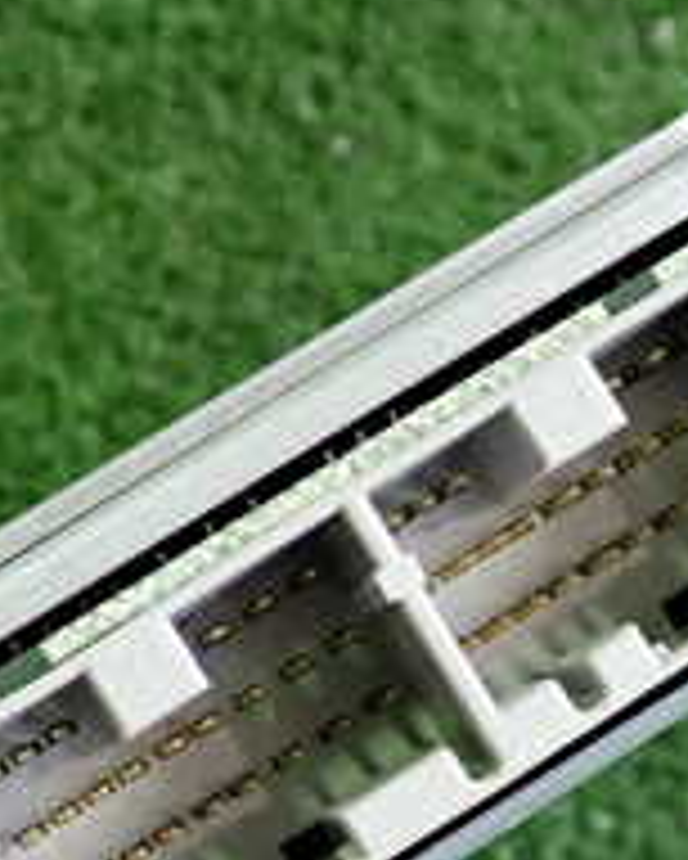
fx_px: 2340
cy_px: 617
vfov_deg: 20.7
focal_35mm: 92
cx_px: 297
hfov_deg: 16.7
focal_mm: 5.4
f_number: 2.3
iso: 250
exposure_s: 1/30
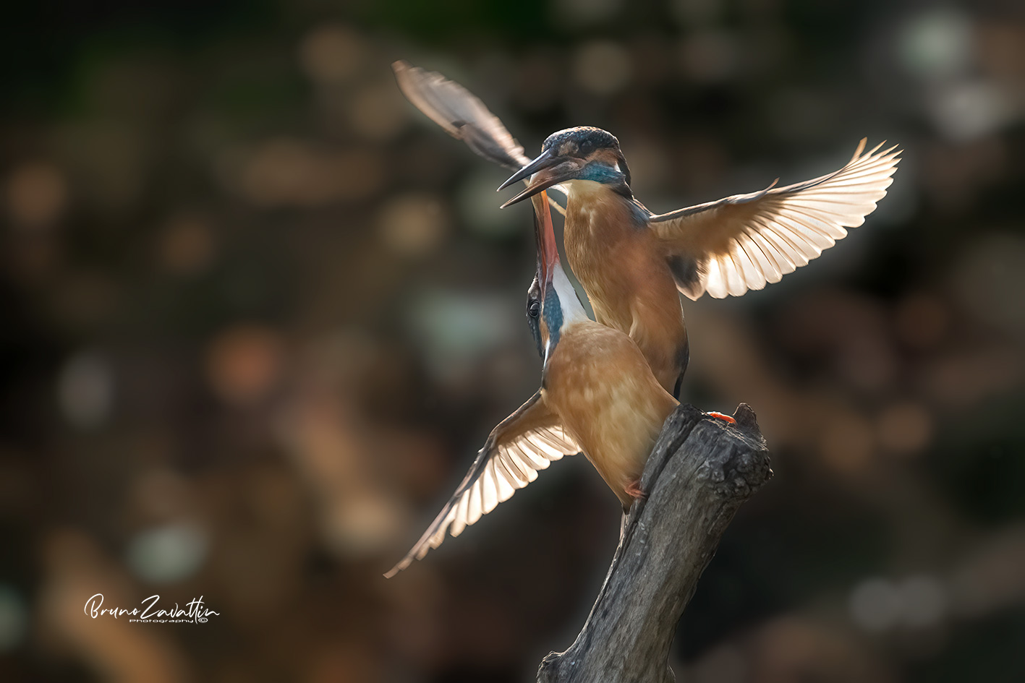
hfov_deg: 5.9
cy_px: 342
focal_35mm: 350
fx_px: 9966
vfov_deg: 3.9
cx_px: 512
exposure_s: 1/2000
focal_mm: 350
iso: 1250
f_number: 6.3
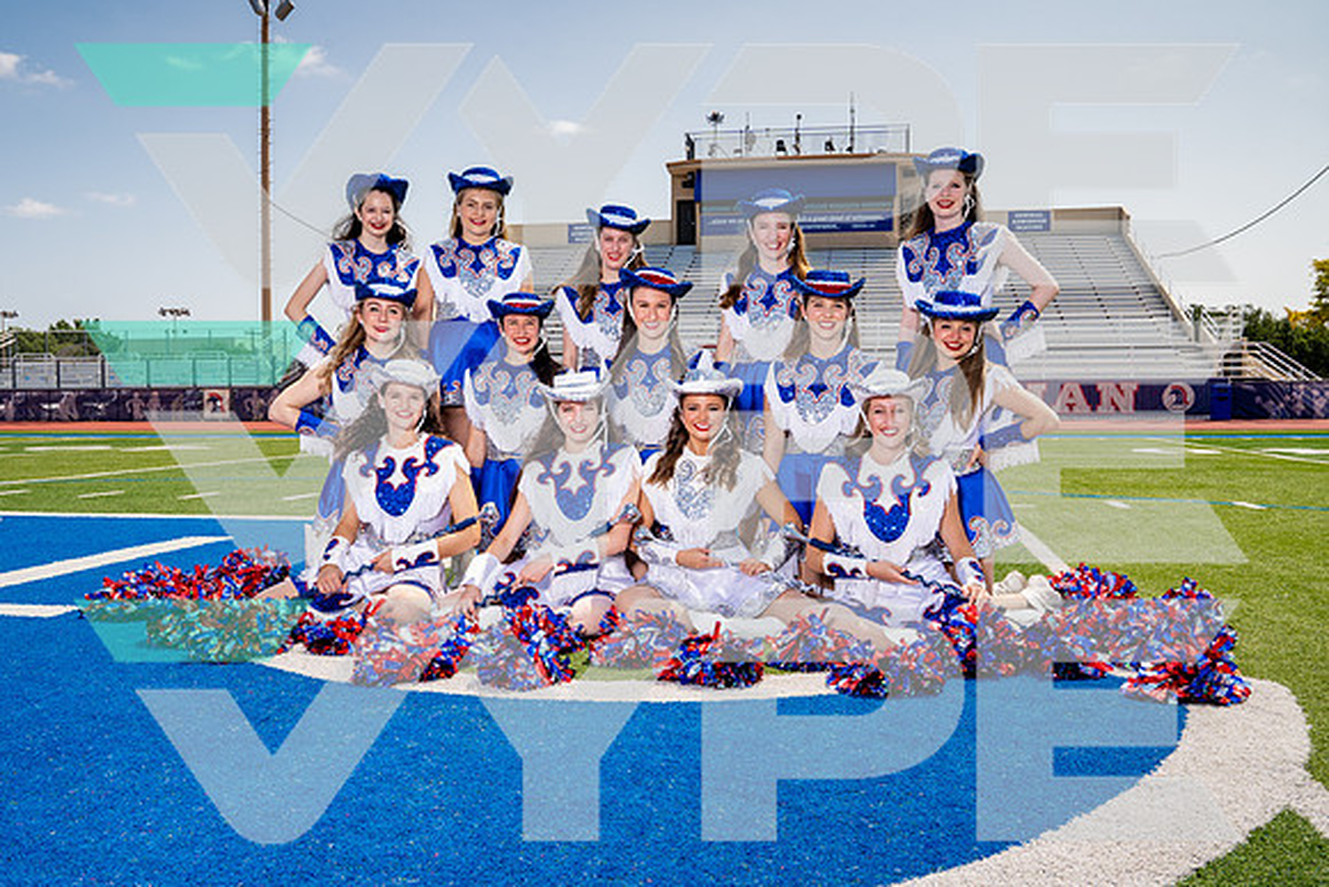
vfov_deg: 37.4
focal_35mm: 35
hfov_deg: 53.8
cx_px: 626
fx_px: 1310
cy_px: 464
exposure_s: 1/250
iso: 200
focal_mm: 31
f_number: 11
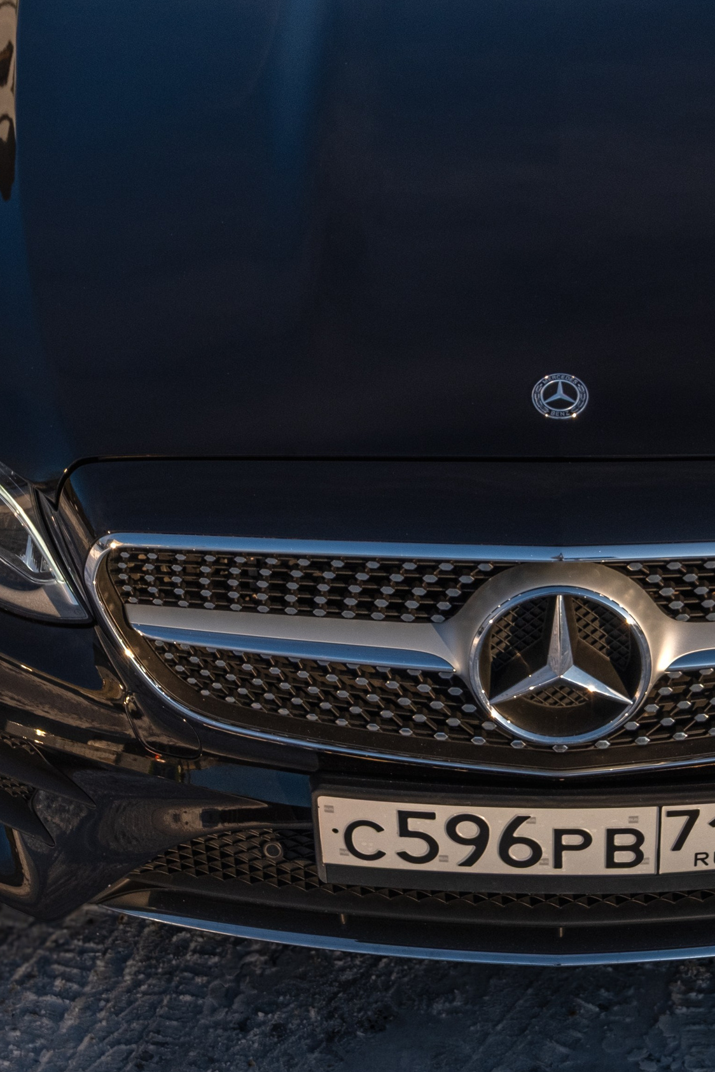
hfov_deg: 19.6
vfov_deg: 29.2
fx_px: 2055
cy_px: 598
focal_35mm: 69
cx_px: 515
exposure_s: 1/640
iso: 320
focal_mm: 26.9
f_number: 7.1
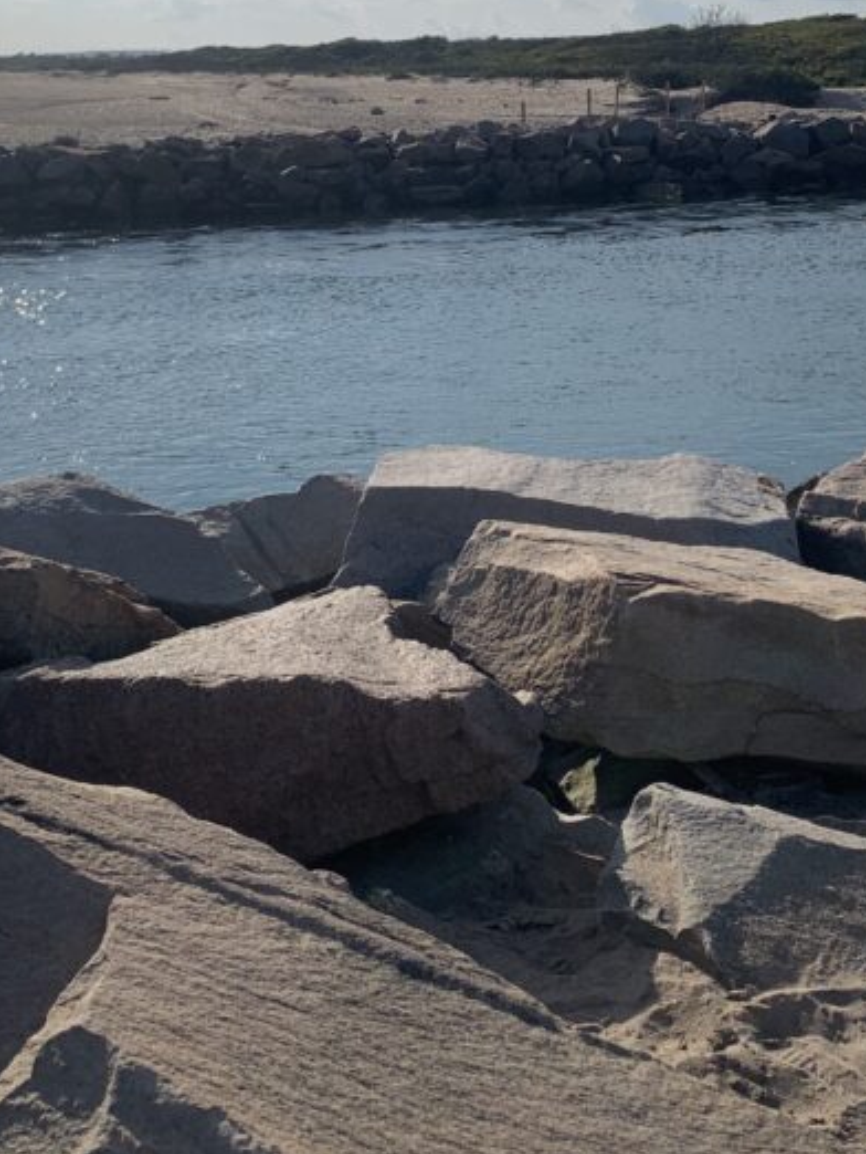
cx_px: 402
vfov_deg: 36.4
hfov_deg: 28.6
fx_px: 1700
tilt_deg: -5.6
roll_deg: +1.0
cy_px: 252
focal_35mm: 51
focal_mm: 4.25
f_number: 1.8
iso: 25
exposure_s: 1/8696
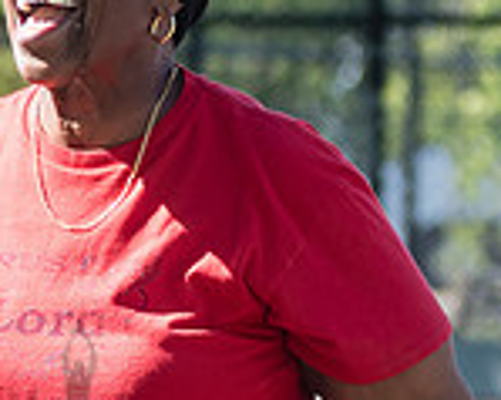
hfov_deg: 4.3
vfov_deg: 3.5
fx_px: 6609
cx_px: 39
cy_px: 472
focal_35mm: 446
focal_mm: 86
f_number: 3.5
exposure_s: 1/640
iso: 200
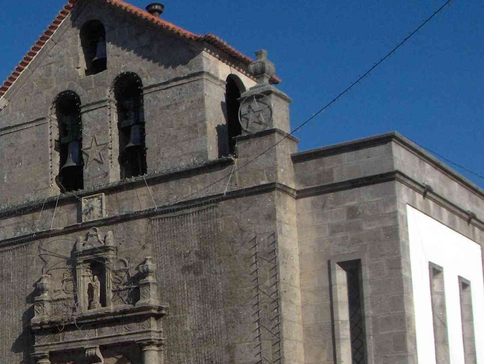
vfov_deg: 17.7
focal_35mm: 83
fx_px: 1162
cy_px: 265
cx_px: -20
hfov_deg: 22.5
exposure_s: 1/1316
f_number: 4.8
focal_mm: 8
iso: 100
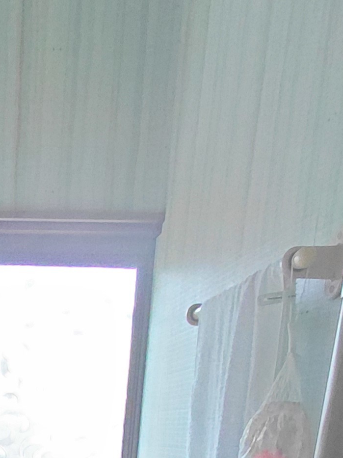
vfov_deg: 26.5
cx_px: -55
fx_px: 740
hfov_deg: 24.0
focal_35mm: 56
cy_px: 658
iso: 400
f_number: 2.2
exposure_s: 1/24
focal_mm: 1.64
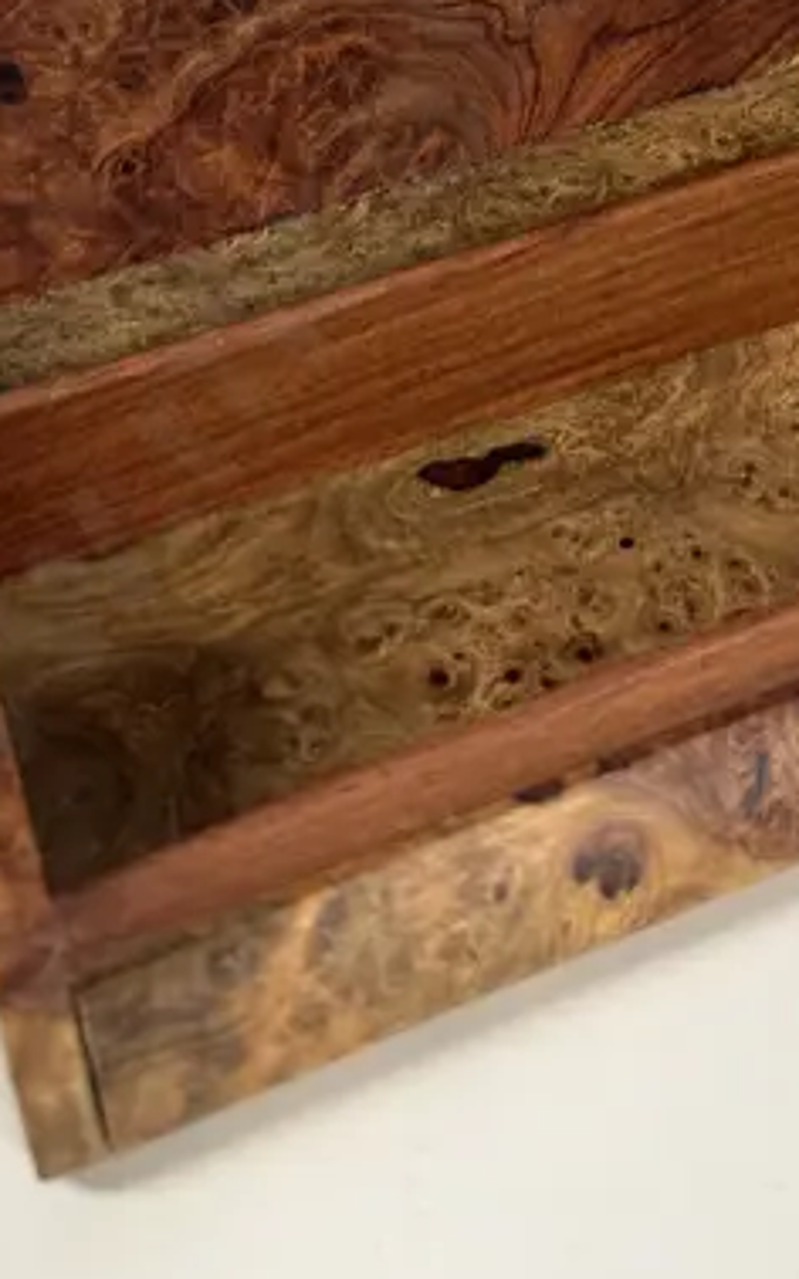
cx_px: 823
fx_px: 2406
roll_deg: -2.0
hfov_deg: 18.3
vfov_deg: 25.4
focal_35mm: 69
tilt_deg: -27.3
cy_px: -409
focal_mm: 6.86
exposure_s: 1/50
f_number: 1.78
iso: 160
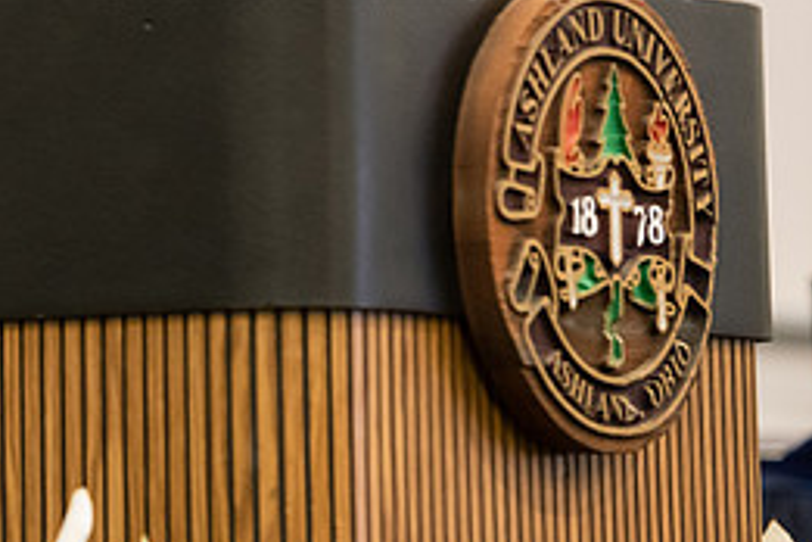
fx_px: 6518
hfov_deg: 7.1
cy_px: 45
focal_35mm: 289
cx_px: -47
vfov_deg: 4.8
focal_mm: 130
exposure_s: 1/200
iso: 3200
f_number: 3.5
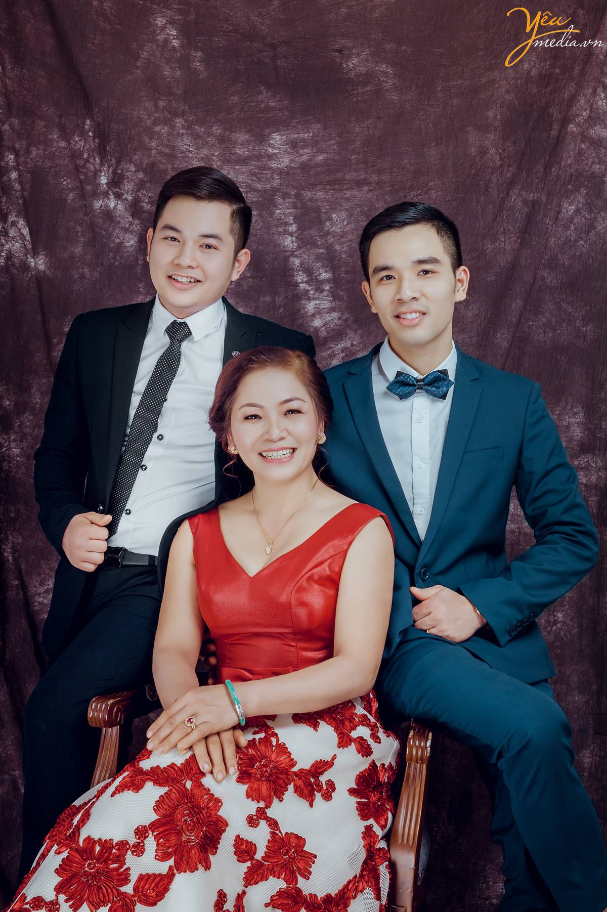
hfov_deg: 24.6
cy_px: 456
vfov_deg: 36.3
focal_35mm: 55
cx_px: 304
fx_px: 1393
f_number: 13
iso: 100
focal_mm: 55
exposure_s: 1/160
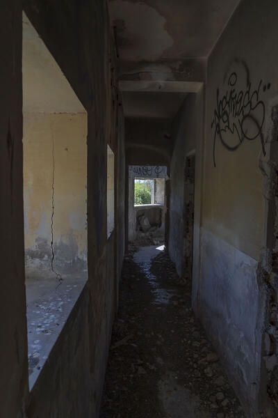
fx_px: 278
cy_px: 209
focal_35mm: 24
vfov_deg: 73.7
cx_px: 139
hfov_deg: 53.1
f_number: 8
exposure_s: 1/320
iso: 500
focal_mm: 24
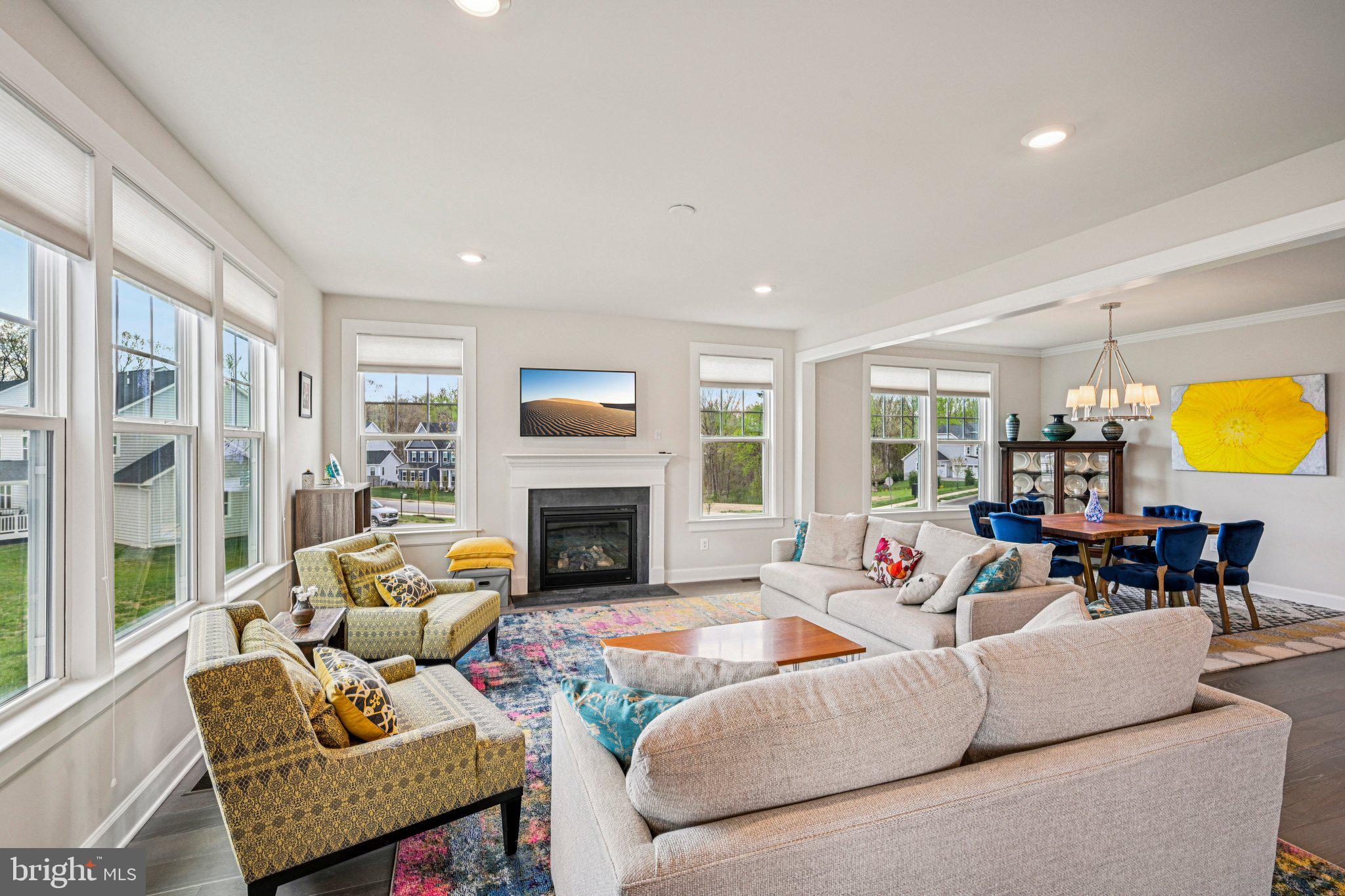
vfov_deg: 73.7
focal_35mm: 16
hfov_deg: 96.7
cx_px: 672
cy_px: 448
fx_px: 598
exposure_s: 1/80
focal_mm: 16
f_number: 8
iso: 400
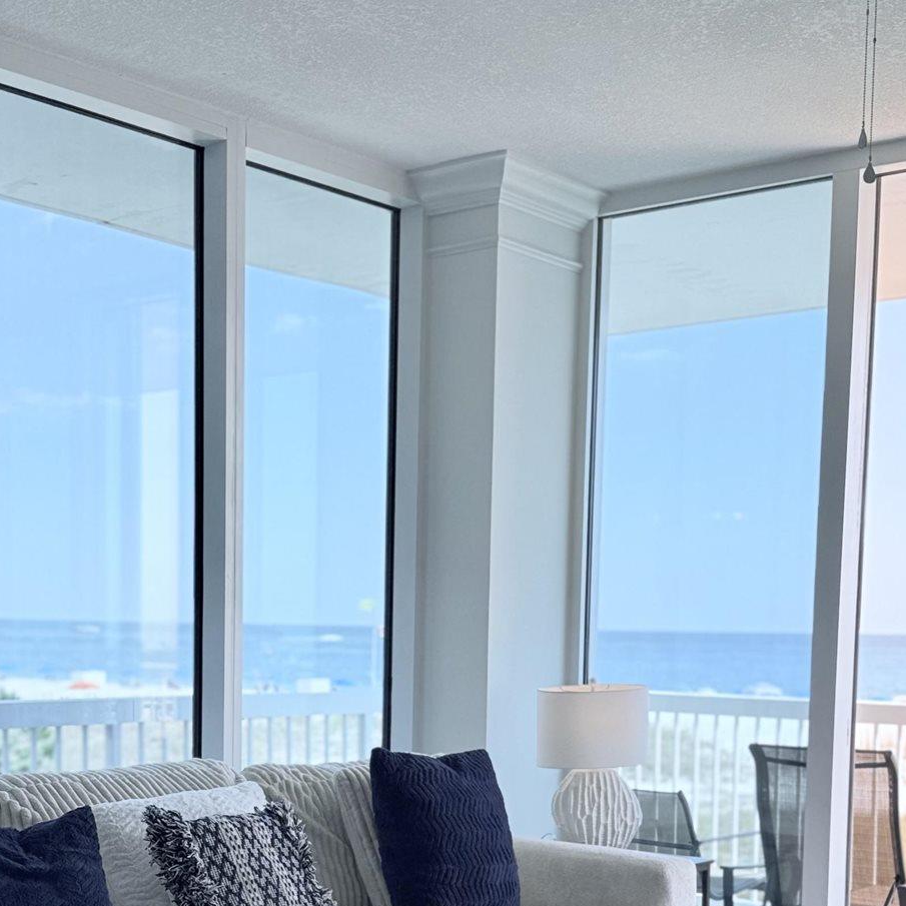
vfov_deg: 30.8
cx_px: 428
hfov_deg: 31.6
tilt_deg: -4.3
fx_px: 1599
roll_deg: -1.4
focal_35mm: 54
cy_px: 737
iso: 100
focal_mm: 6.76
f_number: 1.78
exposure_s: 1/1337
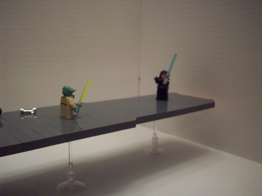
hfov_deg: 50.1
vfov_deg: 38.7
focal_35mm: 37
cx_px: 131
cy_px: 98
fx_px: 280
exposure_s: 1/18.7
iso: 160
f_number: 2.8
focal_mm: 6.2
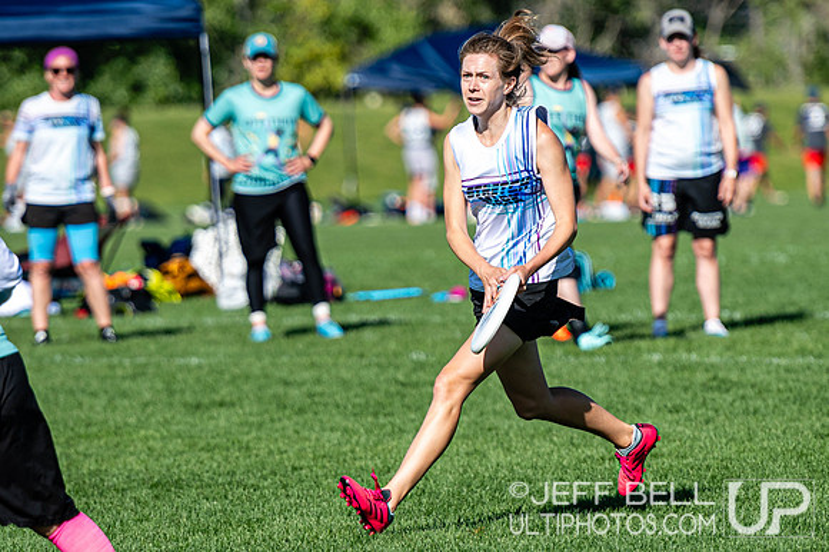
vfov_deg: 2.5
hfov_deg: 3.8
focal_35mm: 545
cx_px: 431
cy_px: 364
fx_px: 12535
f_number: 3.2
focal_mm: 195
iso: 100
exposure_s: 1/1600
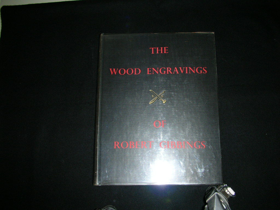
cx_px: 140
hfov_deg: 52.6
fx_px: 283
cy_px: 105
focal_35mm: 35
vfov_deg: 40.7
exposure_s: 1/60.1
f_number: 3
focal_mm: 5.8
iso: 50
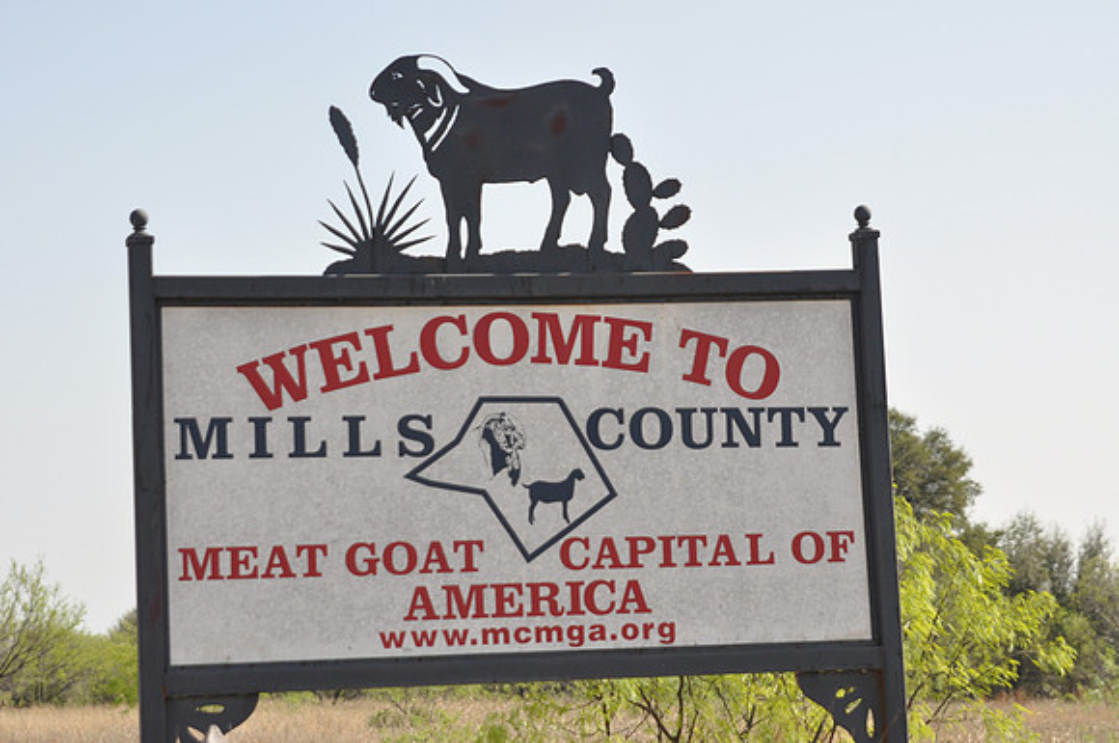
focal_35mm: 105
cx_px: 560
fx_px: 3259
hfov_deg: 19.5
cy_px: 372
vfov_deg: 13.0
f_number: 5
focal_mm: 70
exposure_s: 1/400
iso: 400
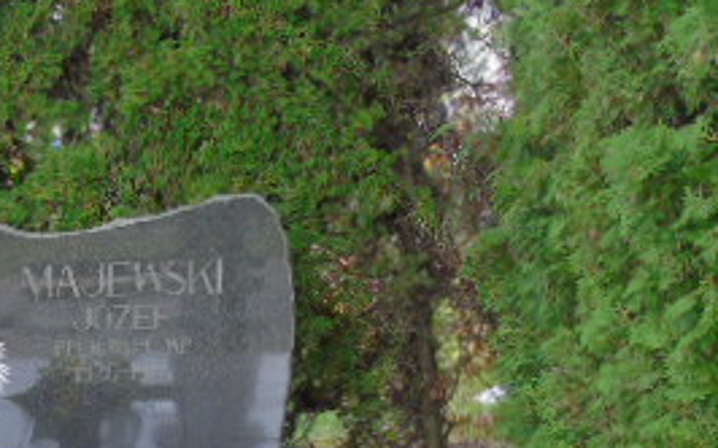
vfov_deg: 16.3
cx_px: -59
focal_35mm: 74
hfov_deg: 25.9
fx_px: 1447
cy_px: 637
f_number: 3.6
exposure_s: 1/60
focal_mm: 5.2
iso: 80
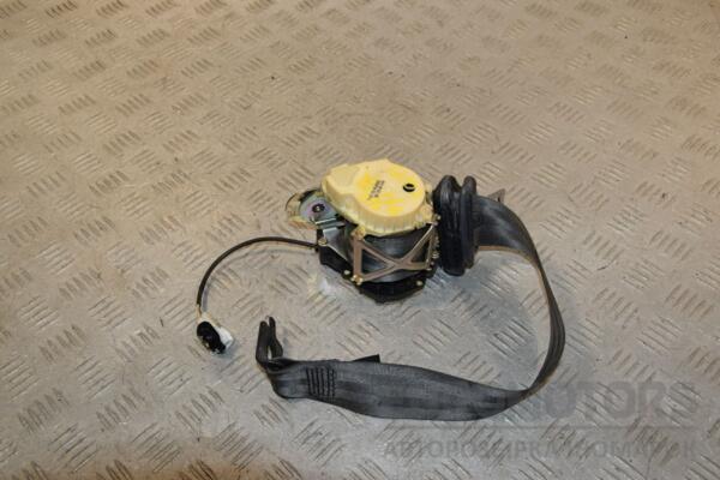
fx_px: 750
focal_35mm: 38
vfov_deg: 35.5
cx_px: 360
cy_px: 240
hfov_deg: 51.3
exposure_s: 1/200
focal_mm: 25
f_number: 10
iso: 800
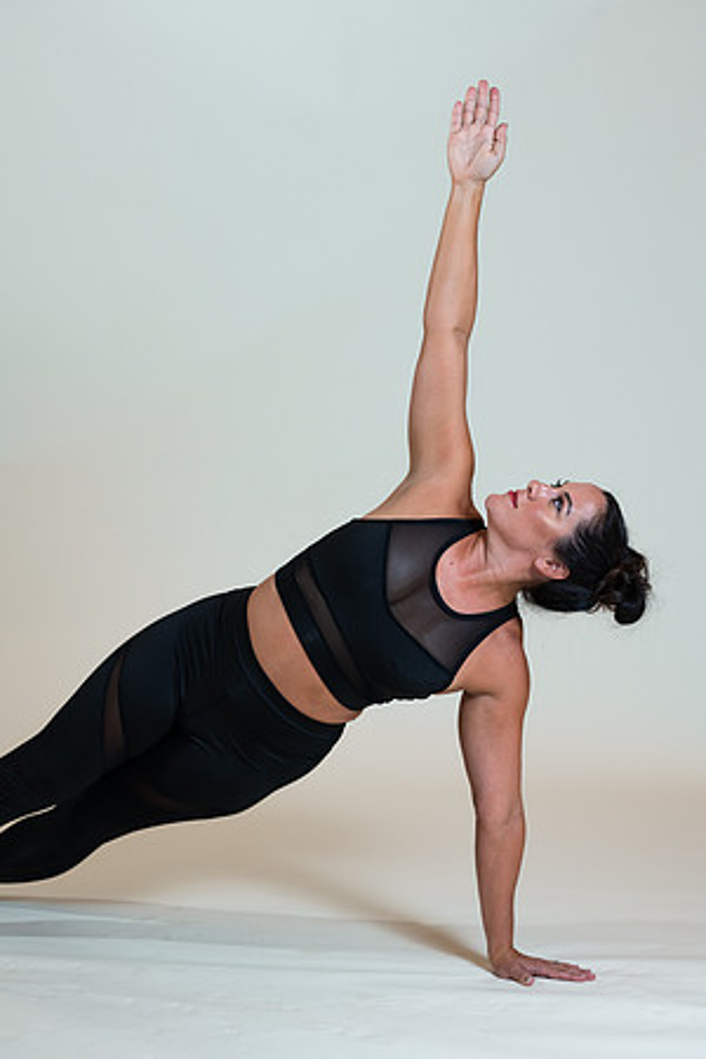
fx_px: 2500
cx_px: 353
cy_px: 530
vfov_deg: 23.9
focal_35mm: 85
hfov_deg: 16.1
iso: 320
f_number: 4
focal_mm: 85
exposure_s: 1/125
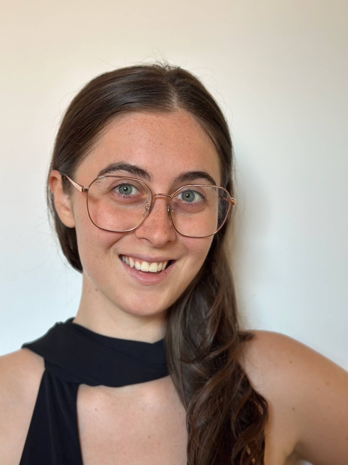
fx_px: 643
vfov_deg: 39.7
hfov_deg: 30.3
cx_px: 174
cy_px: 232
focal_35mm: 48
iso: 125
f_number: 1.78
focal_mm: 6.86
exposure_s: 1/67
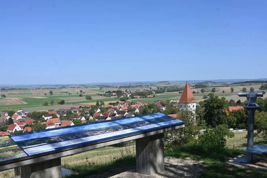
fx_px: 260
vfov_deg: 37.7
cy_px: 106
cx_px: 139
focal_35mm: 35
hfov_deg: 54.4
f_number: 8
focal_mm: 26
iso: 100
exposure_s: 1/400
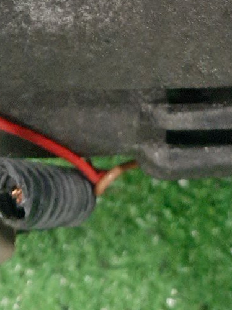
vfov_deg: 23.2
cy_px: -87
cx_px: 29
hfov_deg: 19.3
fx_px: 670
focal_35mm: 75
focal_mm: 3.93
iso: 318
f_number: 1.7
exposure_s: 1/25
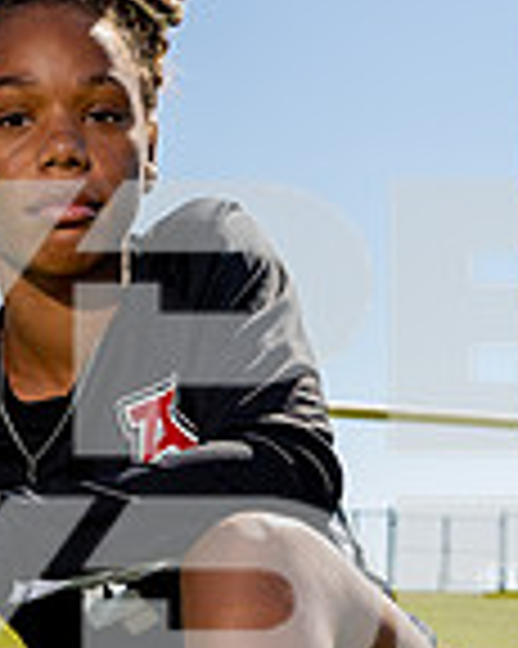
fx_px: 1976
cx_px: 32
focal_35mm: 103
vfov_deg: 18.2
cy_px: 639
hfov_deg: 14.7
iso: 80
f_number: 6.3
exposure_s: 1/250
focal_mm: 35
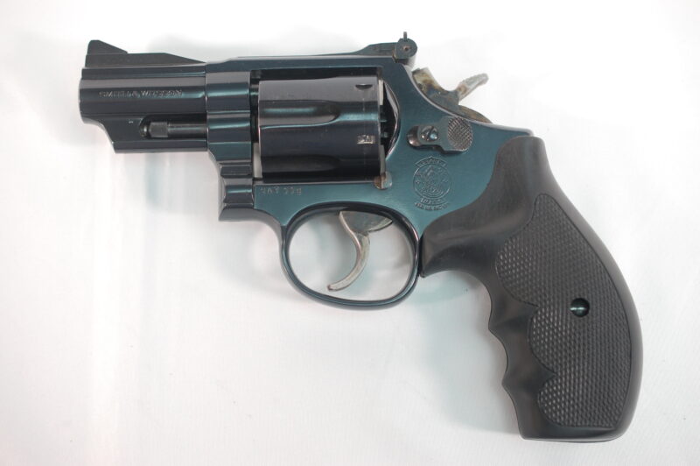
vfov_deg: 22.6
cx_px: 350
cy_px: 233
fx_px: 1166
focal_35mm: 60
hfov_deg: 33.4
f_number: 4
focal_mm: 40
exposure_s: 1/60
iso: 400
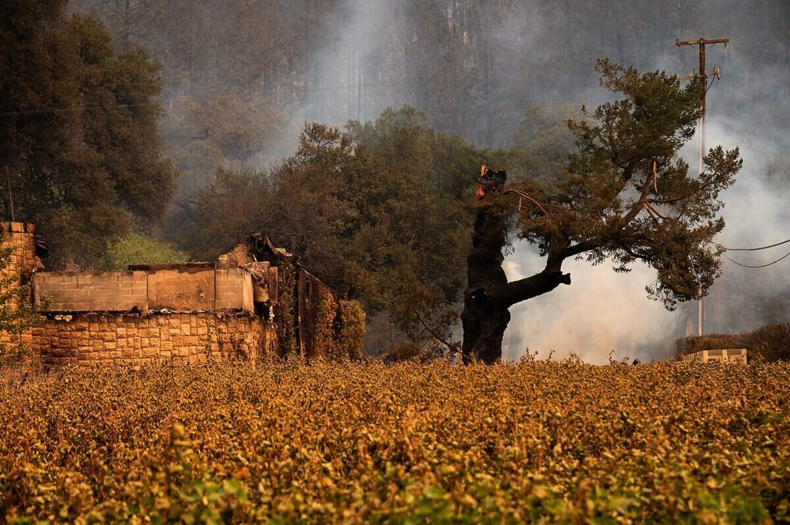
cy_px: 262
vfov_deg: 14.8
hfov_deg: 22.2
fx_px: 2017
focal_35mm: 92
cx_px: 395
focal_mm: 92
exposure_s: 1/500
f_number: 5.3
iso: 400
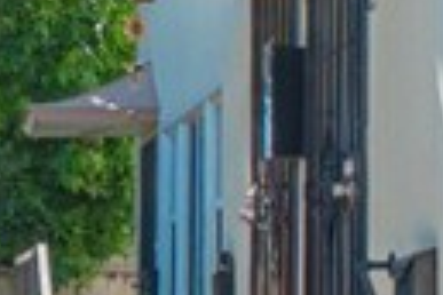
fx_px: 1464
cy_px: 264
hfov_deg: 16.2
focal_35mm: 119
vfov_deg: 11.4
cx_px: -151
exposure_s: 1/160
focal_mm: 10
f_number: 7.1
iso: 100
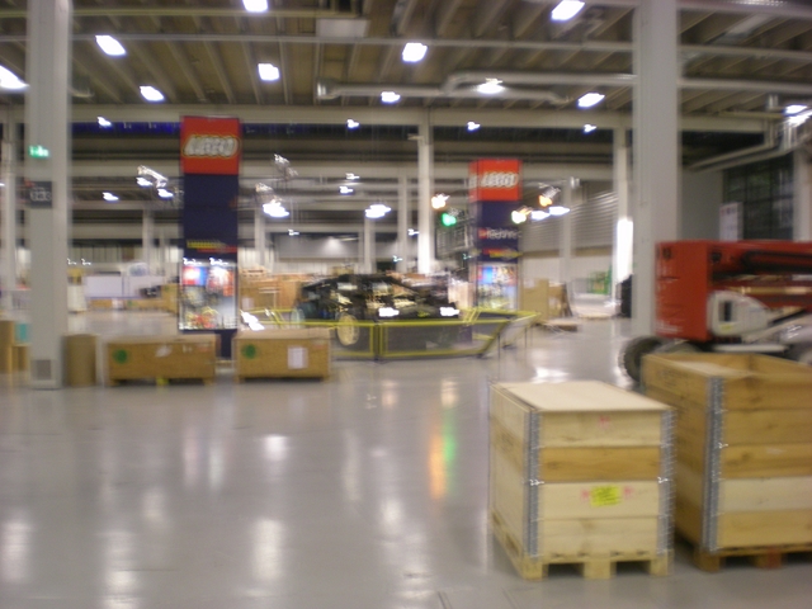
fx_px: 891
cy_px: 304
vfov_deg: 37.7
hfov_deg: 49.0
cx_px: 406
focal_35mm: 38
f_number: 3.1
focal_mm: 6.3
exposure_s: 1/2.7
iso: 100
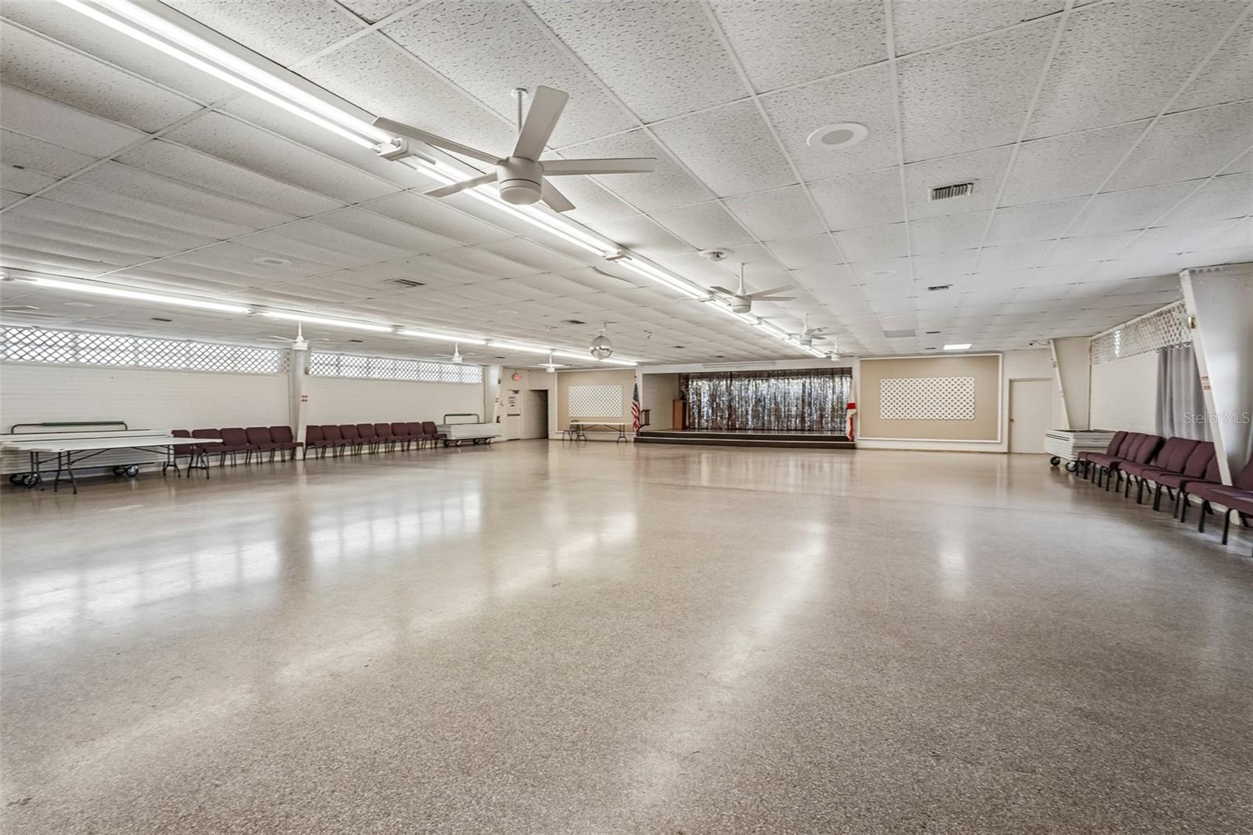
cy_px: 418
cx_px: 626
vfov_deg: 73.7
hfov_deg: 96.7
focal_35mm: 16
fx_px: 557
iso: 400
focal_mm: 16
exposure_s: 1/60
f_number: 8
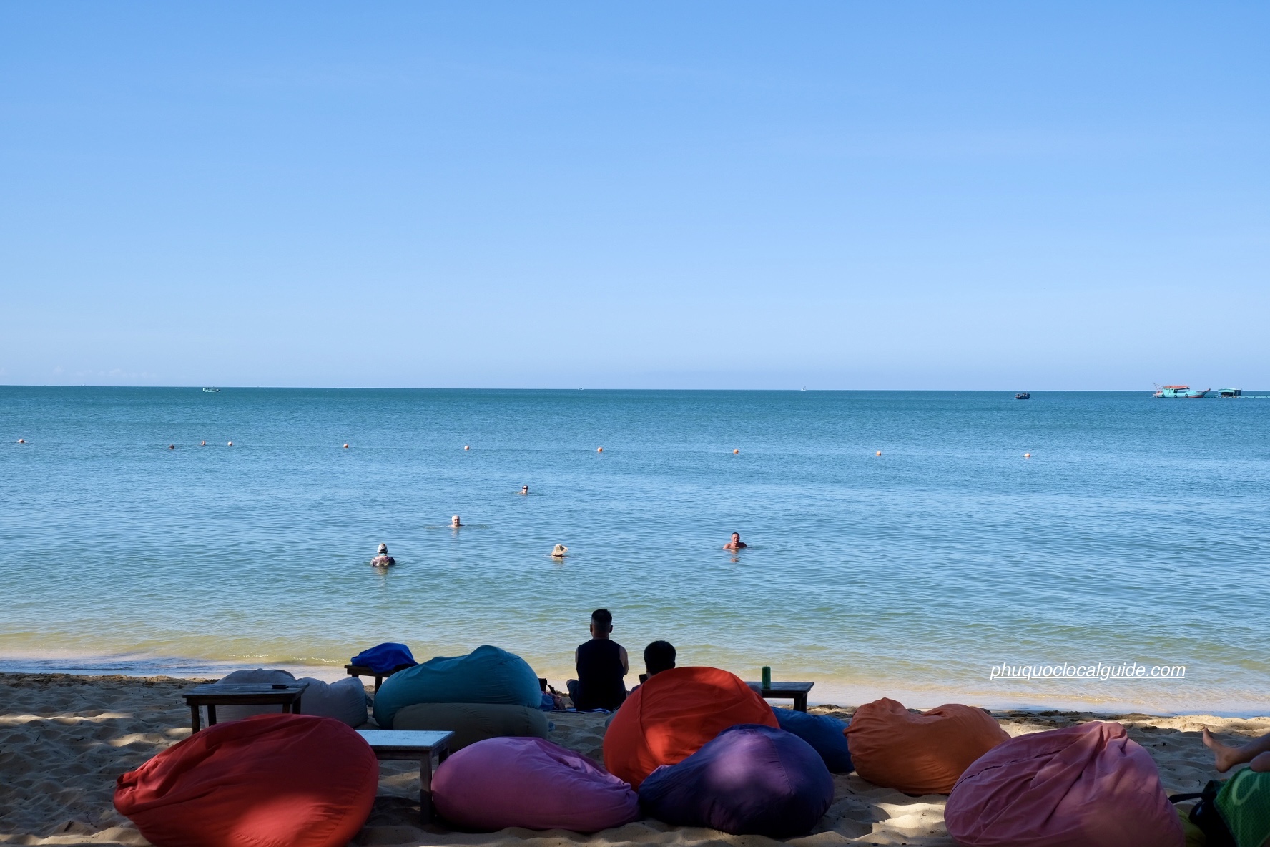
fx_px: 1411
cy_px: 424
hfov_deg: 48.5
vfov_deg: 33.4
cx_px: 635
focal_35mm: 40
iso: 160
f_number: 8
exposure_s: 1/200
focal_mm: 26.5
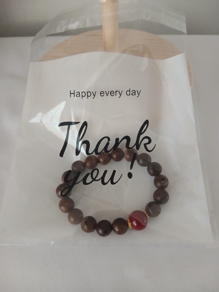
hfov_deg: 51.4
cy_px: 146
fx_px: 228
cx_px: 110
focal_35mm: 27
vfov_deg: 65.3
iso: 200
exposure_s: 1/33.3
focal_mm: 3.98
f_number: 1.8
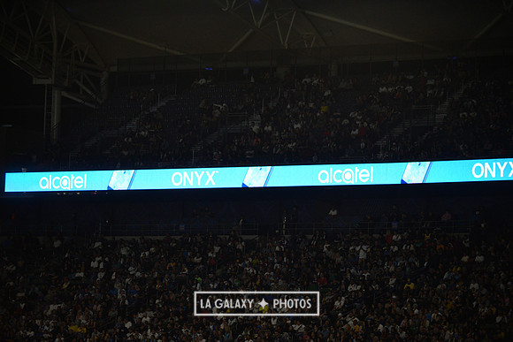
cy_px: 171
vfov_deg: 7.6
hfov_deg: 11.4
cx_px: 256
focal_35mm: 180
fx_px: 2565
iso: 1600
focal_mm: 180
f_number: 2.8
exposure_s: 1/3200
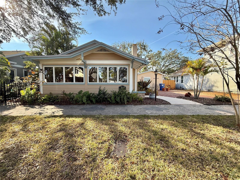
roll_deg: -0.4
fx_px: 97
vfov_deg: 85.7
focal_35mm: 14
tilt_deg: -2.8
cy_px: 90
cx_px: 120
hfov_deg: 102.1
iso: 64
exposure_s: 1/383
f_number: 2.2
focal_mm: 2.22
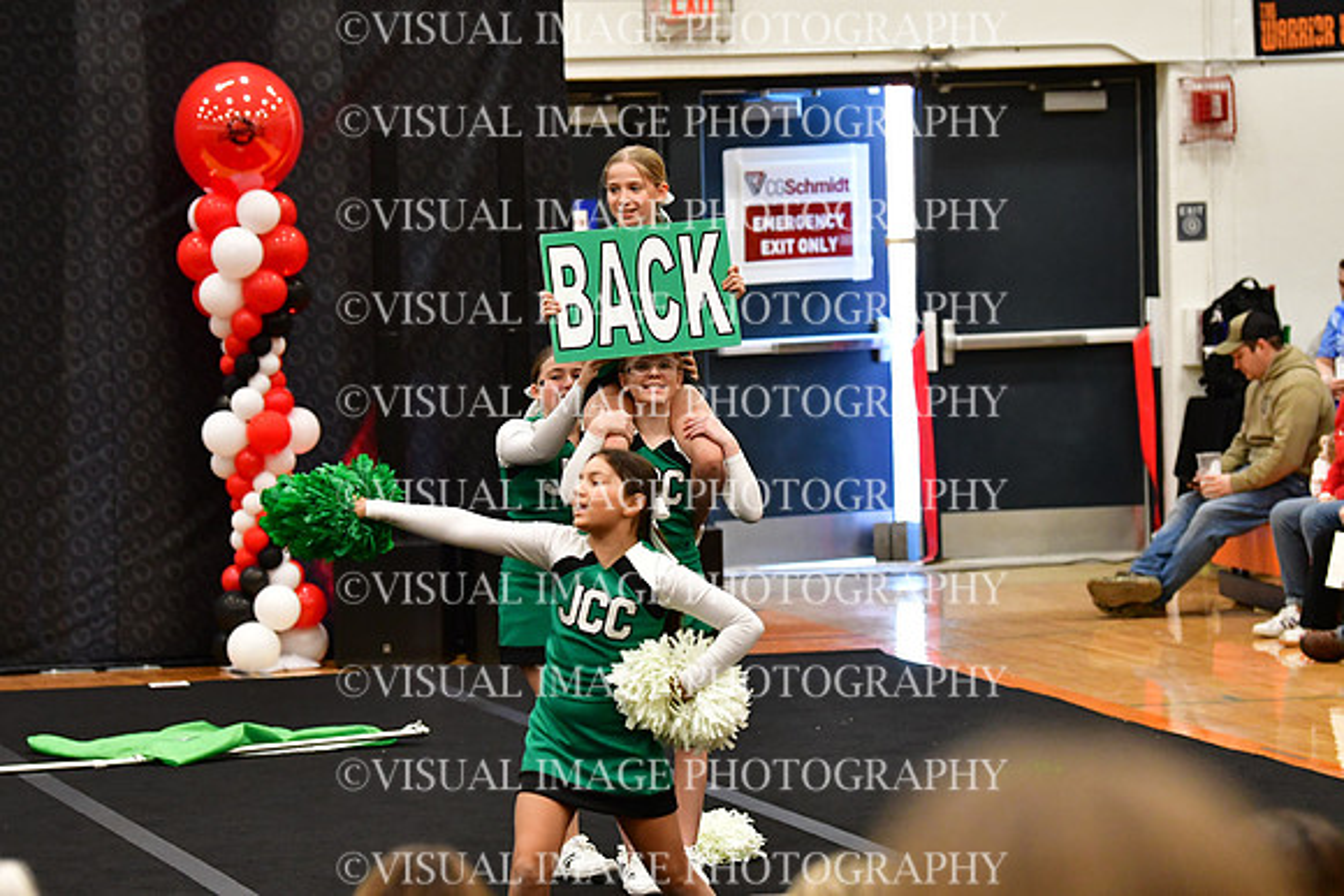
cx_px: 672
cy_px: 448
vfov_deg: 7.6
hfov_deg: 11.4
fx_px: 6721
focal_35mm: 180
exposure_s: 1/500
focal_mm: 120
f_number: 3.5
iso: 4000
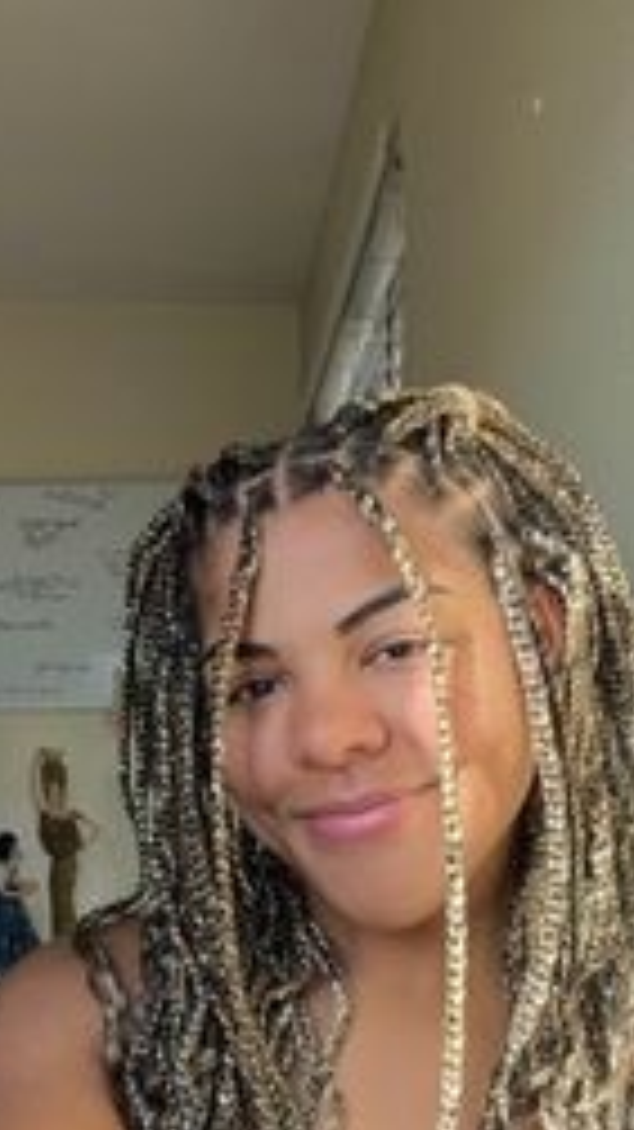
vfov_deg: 48.9
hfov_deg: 29.5
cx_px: 211
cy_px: 819
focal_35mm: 40
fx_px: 1197
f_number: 2.2
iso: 25
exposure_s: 1/121
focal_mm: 2.71
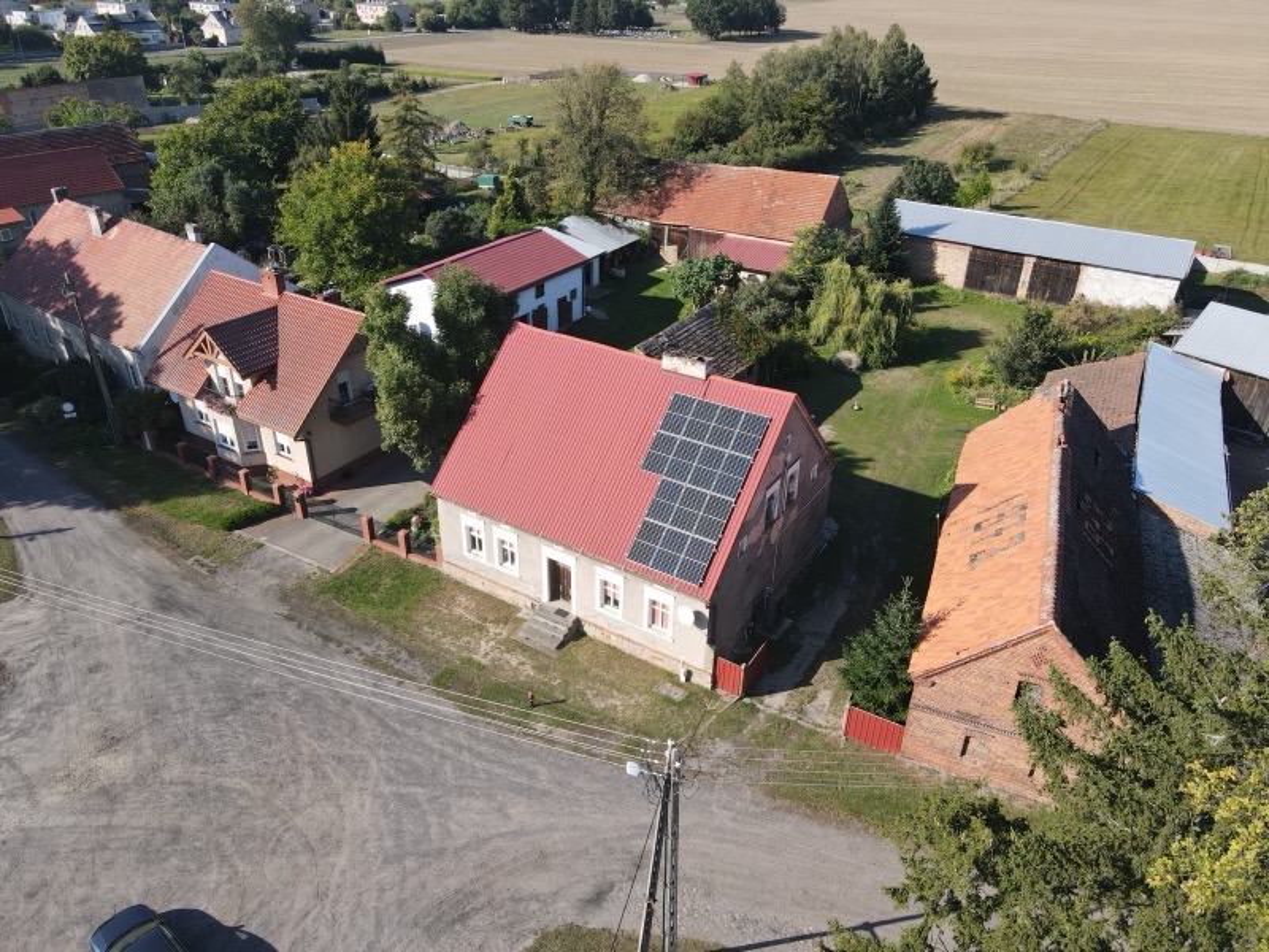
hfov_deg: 71.6
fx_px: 880
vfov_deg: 56.8
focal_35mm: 24
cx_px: 634
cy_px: 476
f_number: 2.8
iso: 100
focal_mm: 4.5
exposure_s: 1/350
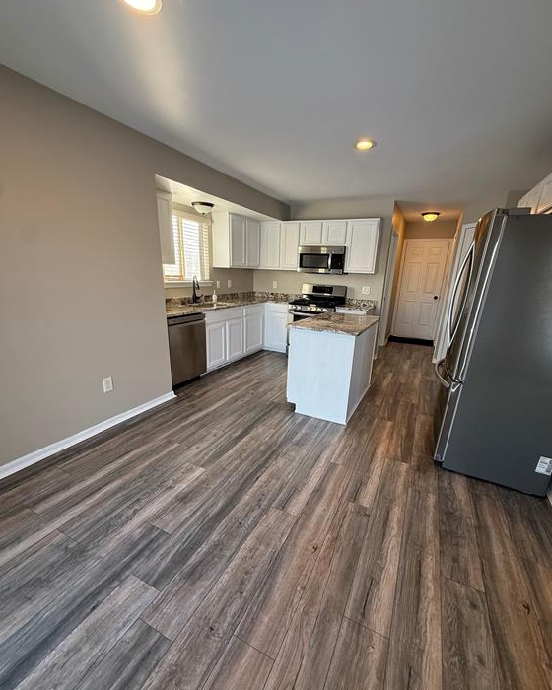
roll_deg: -2.3
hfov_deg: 84.0
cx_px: 281
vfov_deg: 96.7
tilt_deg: -15.9
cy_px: 367
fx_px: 306
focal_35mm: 15
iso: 100
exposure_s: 1/120
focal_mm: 2.22
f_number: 2.2
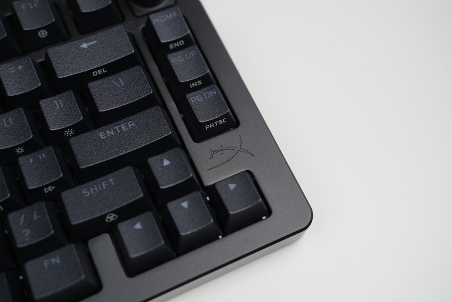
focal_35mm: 46
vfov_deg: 29.2
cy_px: 151
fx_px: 578
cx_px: 226
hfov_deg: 42.7
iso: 400
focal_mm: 46
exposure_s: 1/80
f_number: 4.5
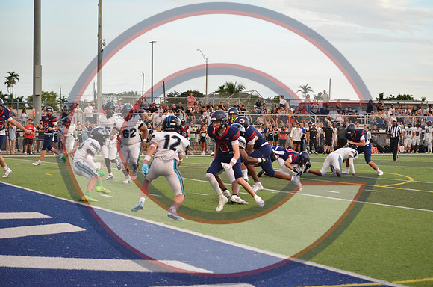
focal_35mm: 93
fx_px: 1116
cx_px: 216
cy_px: 144
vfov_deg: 14.6
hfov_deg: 22.0
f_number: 4.5
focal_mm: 62
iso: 2000
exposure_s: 1/500
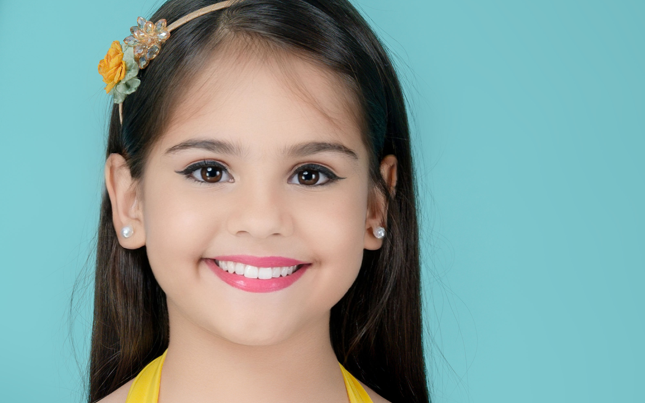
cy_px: 507
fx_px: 2883
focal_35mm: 164
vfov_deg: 7.9
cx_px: 239
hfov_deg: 12.8
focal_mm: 85
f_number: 11
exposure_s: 1/160
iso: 400
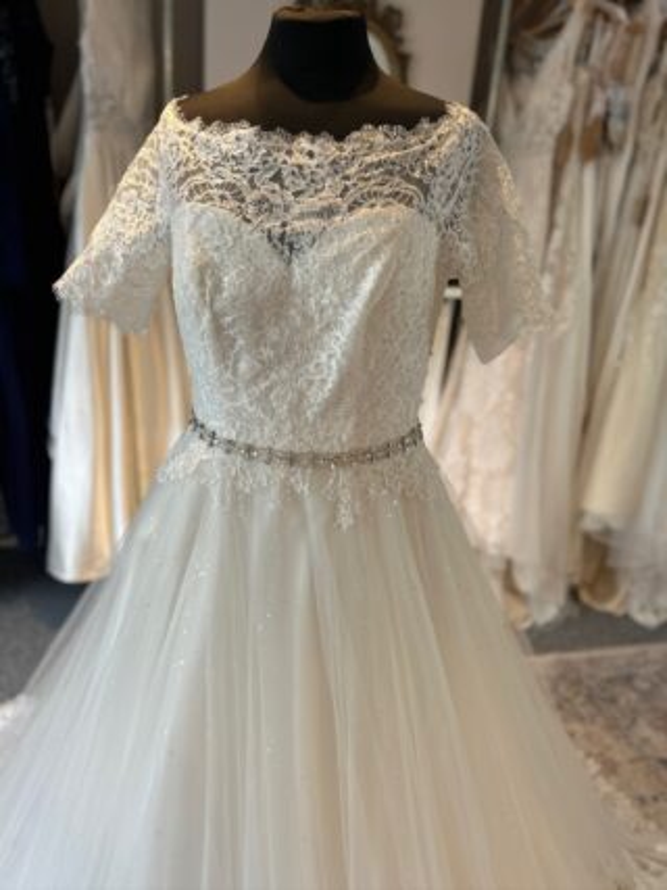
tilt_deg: -19.7
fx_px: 668
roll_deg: -5.1
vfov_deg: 67.3
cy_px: 445
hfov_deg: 53.0
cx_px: 334
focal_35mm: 26
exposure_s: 1/123
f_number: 1.5
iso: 32
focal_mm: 5.7
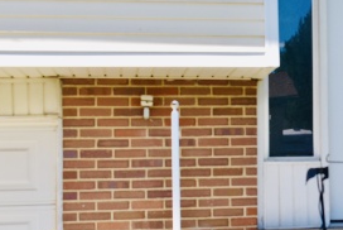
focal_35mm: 95
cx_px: 388
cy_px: 154
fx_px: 908
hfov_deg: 20.3
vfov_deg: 14.4
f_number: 9
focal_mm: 27
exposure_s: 1/320
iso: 200
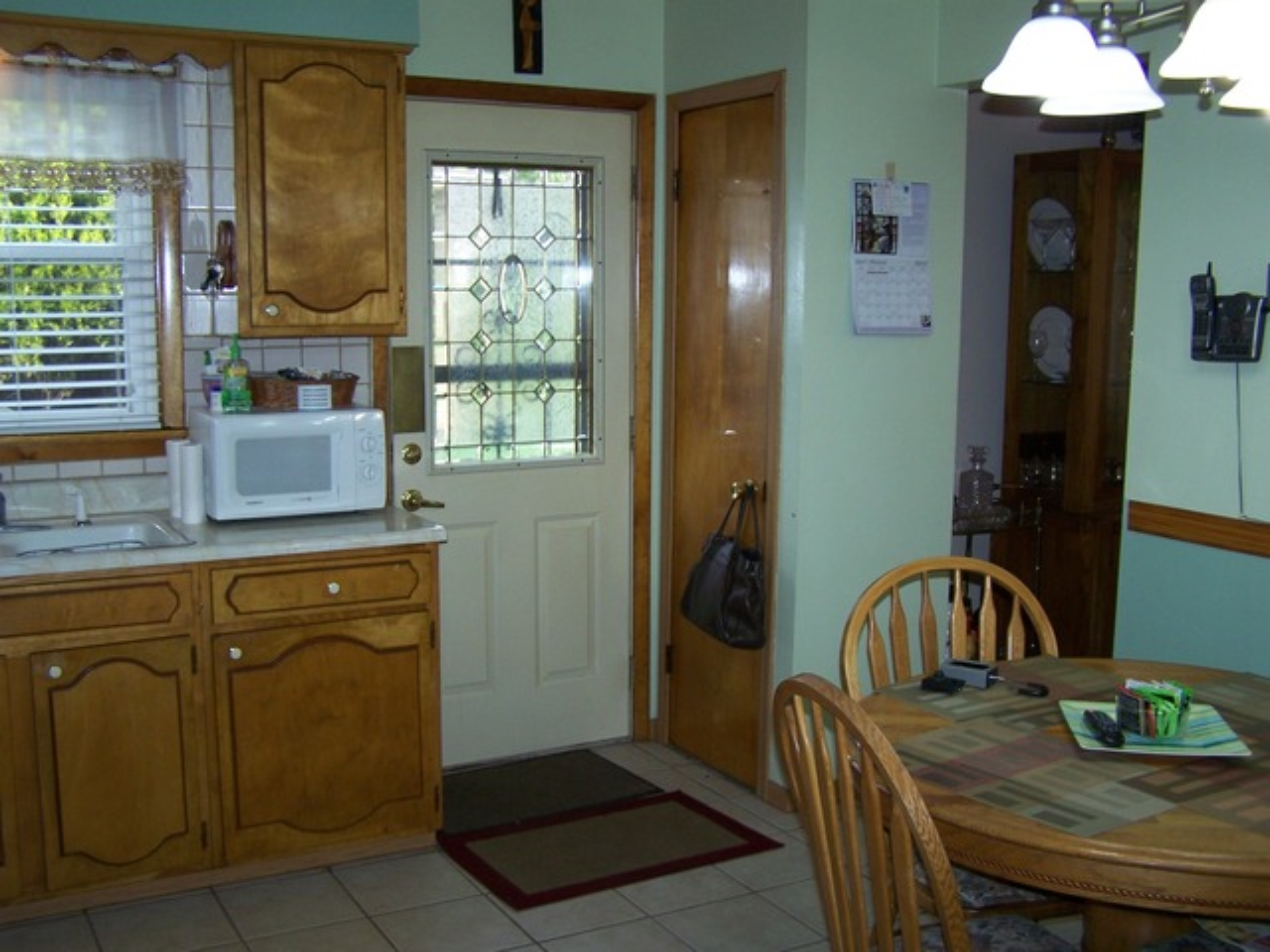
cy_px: 476
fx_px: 1394
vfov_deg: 37.7
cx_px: 635
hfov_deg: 49.0
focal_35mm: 38
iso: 80
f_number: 2.8
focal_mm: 6.3
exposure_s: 1/60
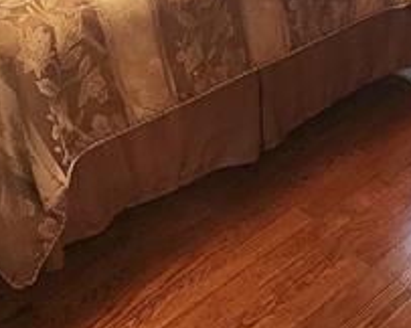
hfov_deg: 29.5
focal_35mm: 64
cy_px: -281
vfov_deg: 18.2
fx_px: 778
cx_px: 162
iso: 320
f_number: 2.2
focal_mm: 2.2
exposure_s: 1/40
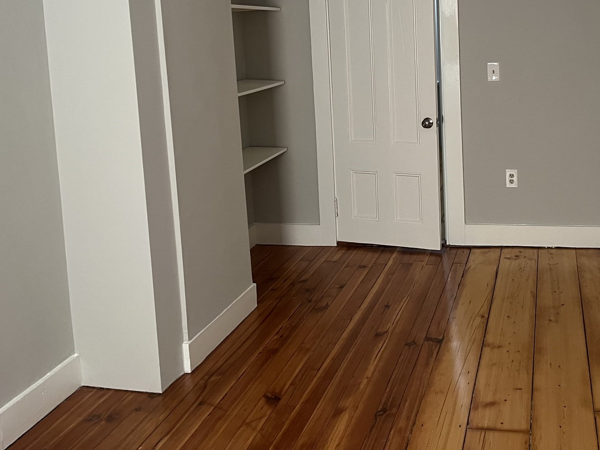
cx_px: 426
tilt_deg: -6.5
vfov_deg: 35.1
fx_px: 693
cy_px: 106
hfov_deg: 45.7
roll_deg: +2.7
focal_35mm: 40
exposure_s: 1/91
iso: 125
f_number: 1.6
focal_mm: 5.1
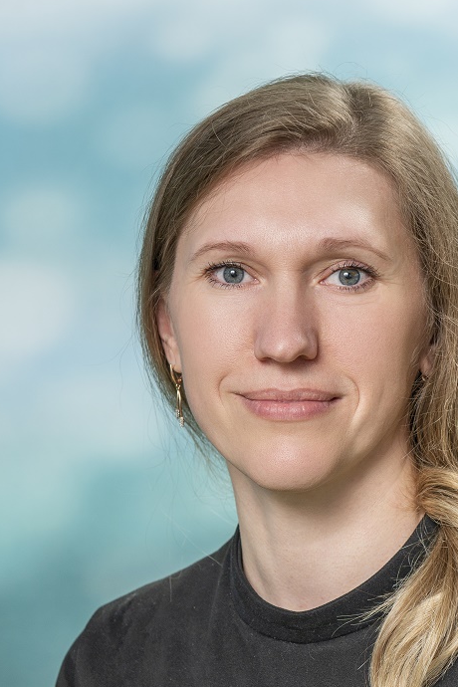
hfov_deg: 10.7
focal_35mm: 128
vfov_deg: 16.0
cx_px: 341
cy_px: 458
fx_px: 2442
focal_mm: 62
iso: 400
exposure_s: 1/125
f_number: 4.5
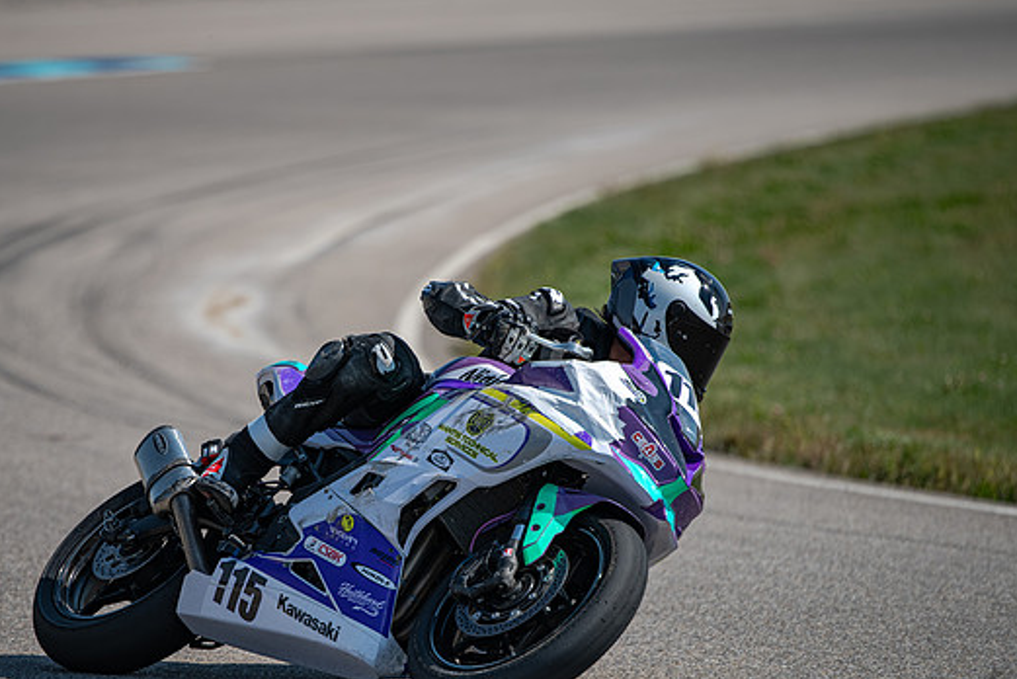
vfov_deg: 5.0
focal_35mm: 274
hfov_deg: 7.5
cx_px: 415
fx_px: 7744
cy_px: 454
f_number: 2.8
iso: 160
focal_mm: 200
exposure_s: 1/6400
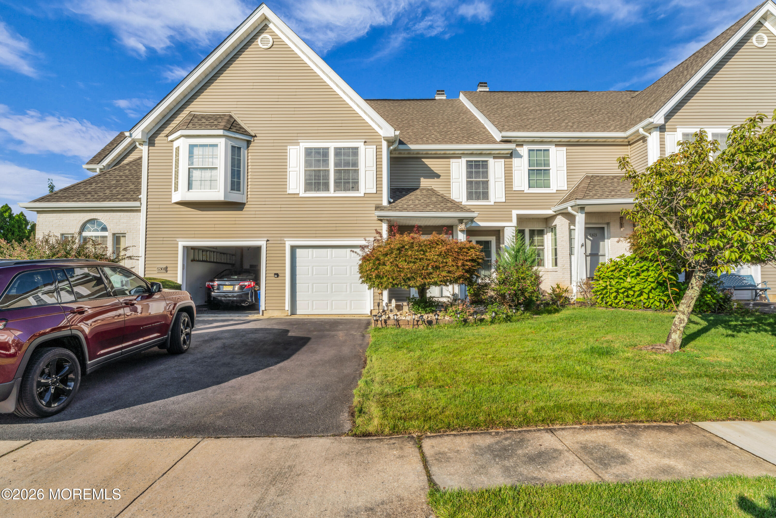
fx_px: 407
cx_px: 388
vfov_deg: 64.8
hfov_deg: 87.2
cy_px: 259
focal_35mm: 19
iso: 100
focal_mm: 18.9
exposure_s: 1/30
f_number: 22
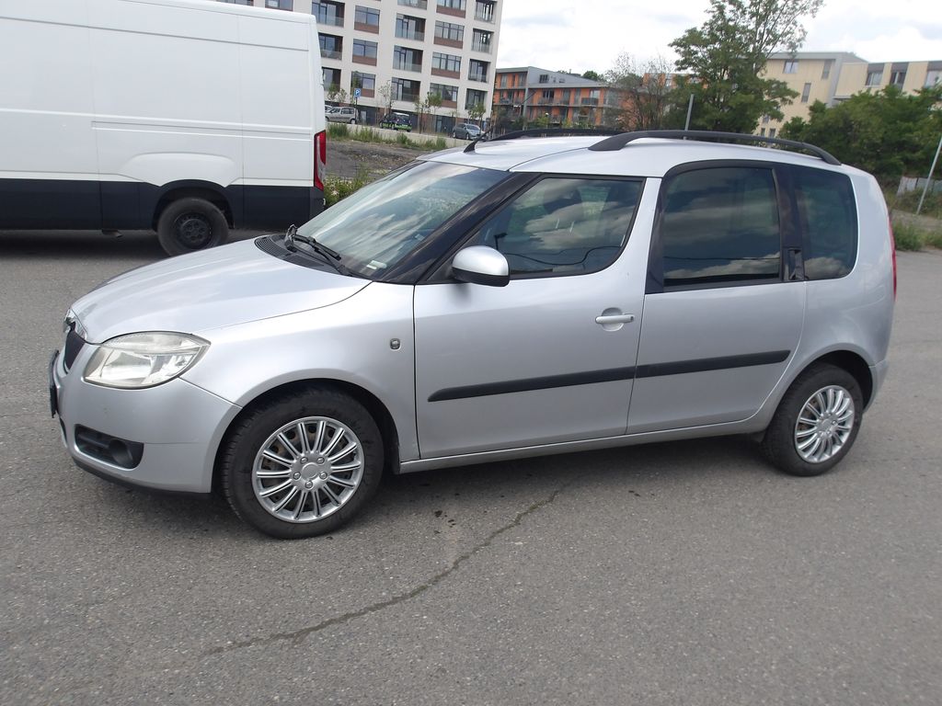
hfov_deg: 65.3
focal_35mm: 27
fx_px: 735
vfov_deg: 51.4
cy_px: 353
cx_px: 471
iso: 100
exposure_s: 1/86
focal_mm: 4.9
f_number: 10.4
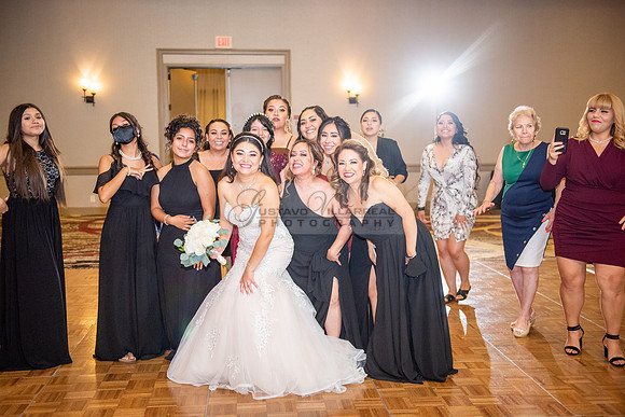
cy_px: 208
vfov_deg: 29.9
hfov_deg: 43.6
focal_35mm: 45
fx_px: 781
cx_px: 312
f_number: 2.8
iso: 1600
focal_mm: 45
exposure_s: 1/250
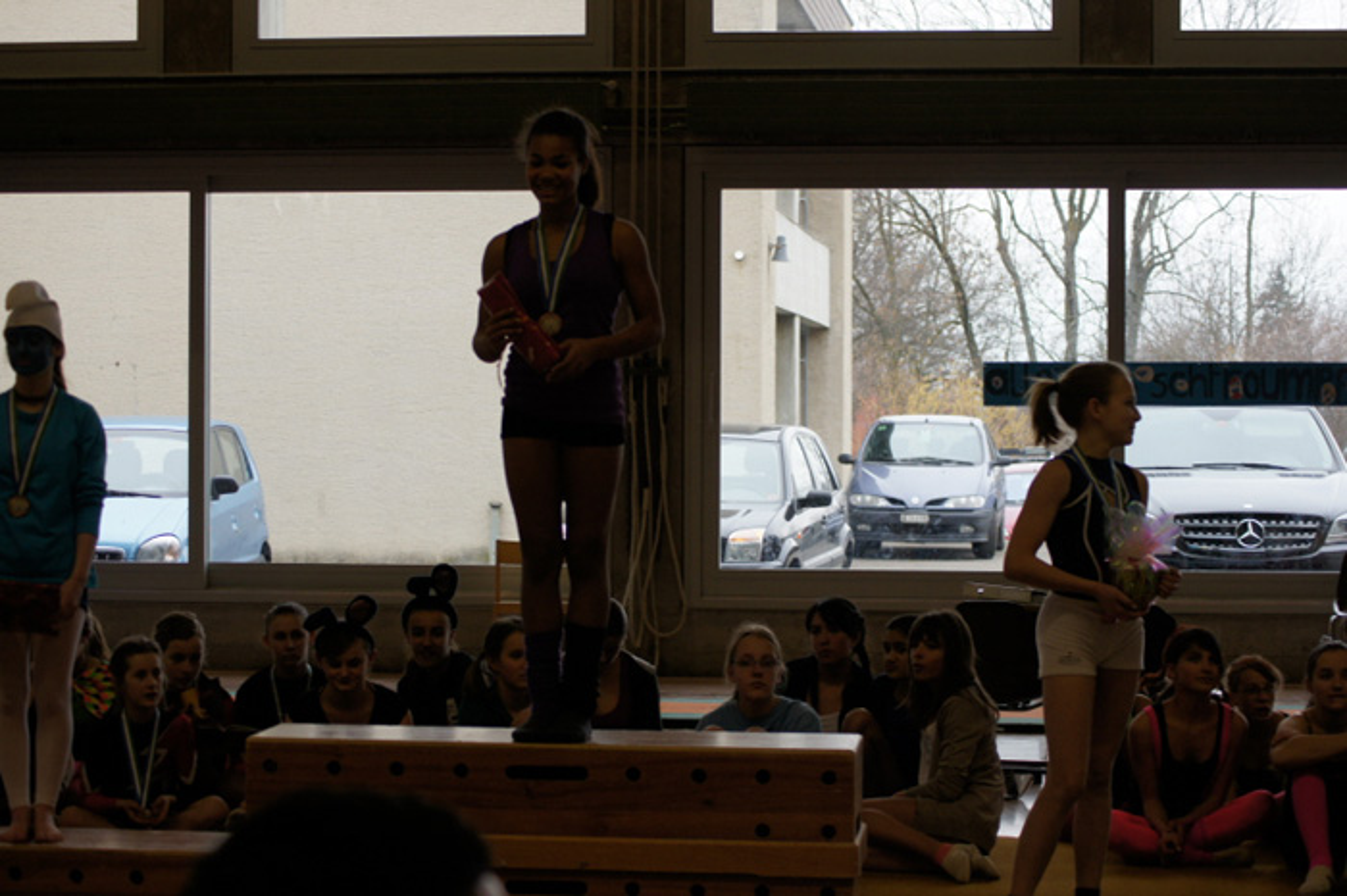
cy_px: 448
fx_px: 3085
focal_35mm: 82
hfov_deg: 24.6
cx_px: 674
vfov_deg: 16.5
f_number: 5
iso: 200
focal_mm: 55
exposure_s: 1/100
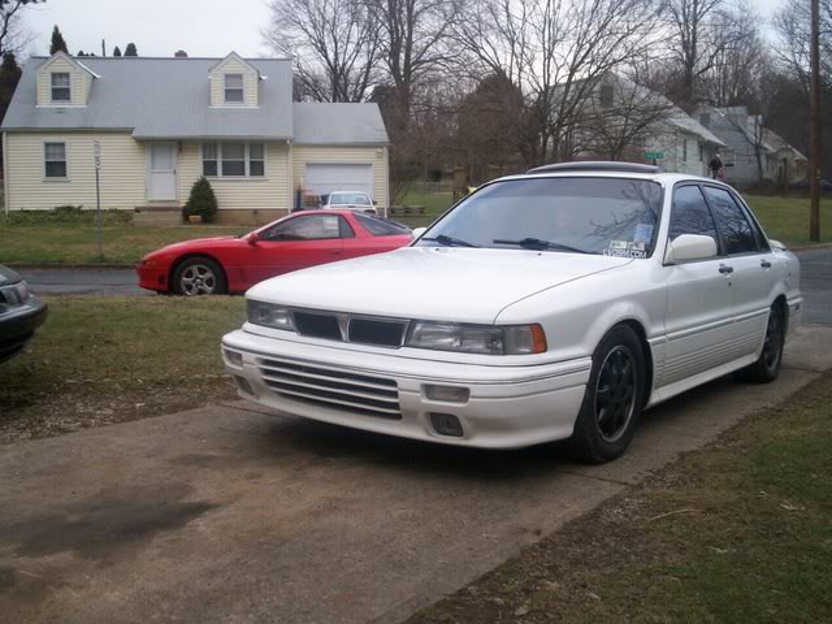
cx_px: 416
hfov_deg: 51.4
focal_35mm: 36
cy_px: 312
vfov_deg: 39.7
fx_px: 865
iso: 100
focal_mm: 5.9
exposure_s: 1/189
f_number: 4.5
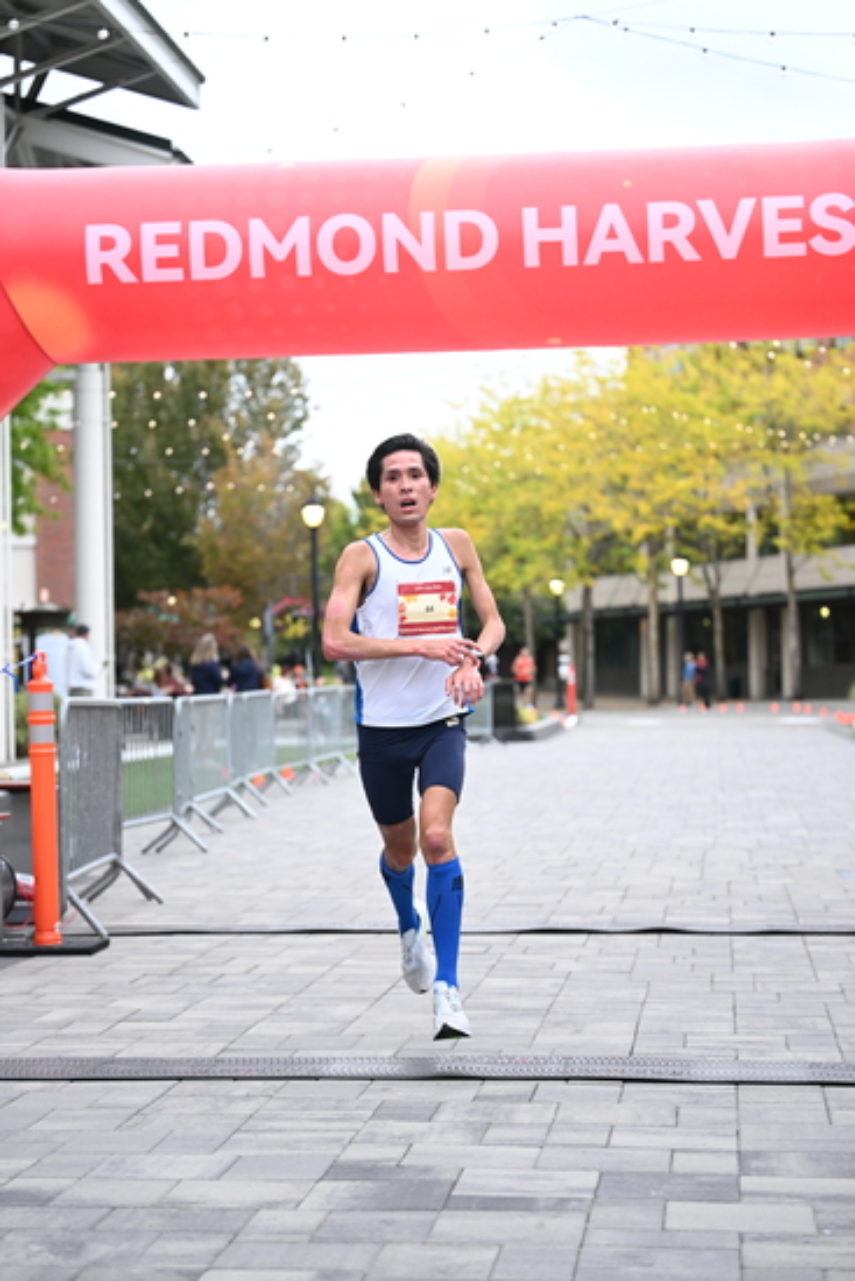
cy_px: 640
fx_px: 2492
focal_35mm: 70
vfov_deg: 28.8
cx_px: 428
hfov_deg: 19.5
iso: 1600
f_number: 2.8
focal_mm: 70
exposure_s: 1/800
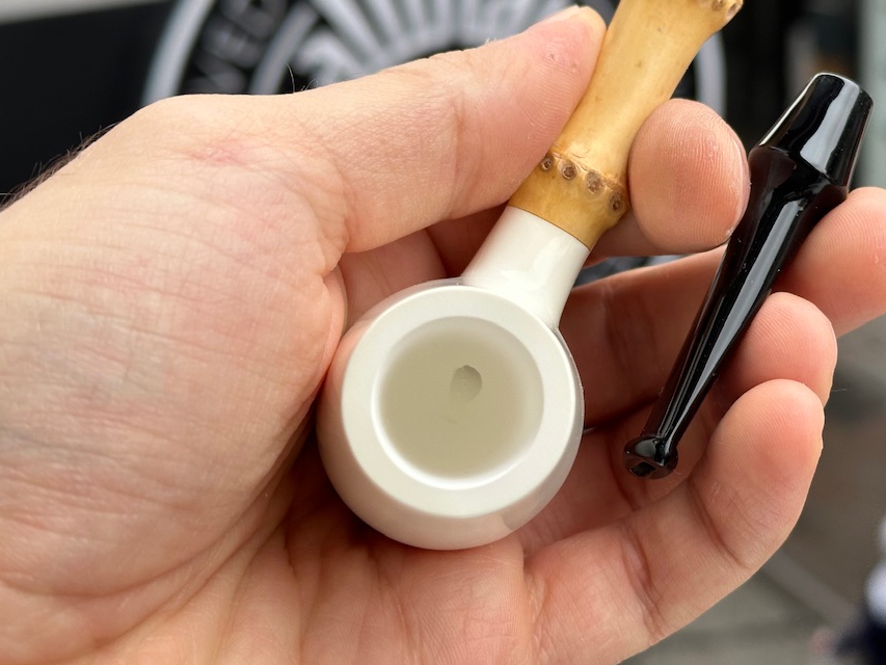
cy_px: 193
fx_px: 1843
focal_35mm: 72
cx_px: 653
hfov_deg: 26.7
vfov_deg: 20.3
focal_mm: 6.86
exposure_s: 1/830
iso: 64
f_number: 1.78
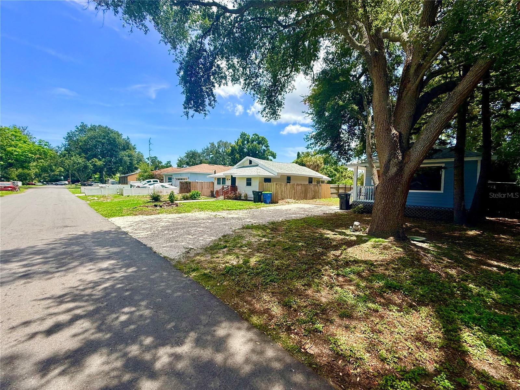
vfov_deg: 85.7
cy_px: 195
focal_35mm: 14
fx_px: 210
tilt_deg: -3.1
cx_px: 260
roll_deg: -1.4
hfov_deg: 102.1
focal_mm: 2.22
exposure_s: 1/1848
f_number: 2.2
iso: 50
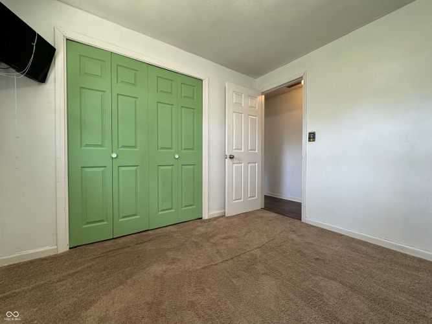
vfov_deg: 85.7
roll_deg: +0.0
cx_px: 216
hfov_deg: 102.1
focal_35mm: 14
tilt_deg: -1.4
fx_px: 175
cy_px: 162
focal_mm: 2.22
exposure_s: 1/120
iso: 200
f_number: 2.2
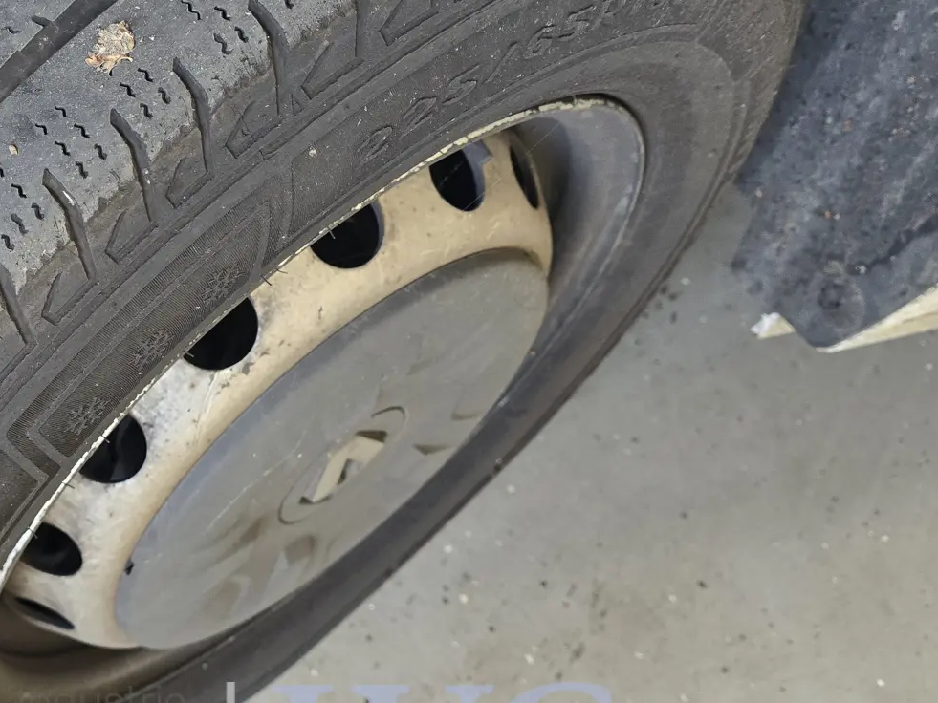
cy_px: 274
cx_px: 75
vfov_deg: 32.1
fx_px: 1220
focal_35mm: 45
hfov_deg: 38.8
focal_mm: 6.3
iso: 200
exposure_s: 1/180
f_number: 1.7
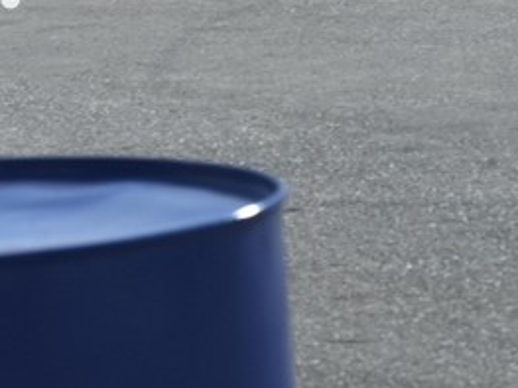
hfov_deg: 6.6
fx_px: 4338
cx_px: -587
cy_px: -50
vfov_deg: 5.1
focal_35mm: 290
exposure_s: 1/500
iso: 100
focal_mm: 66
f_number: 8
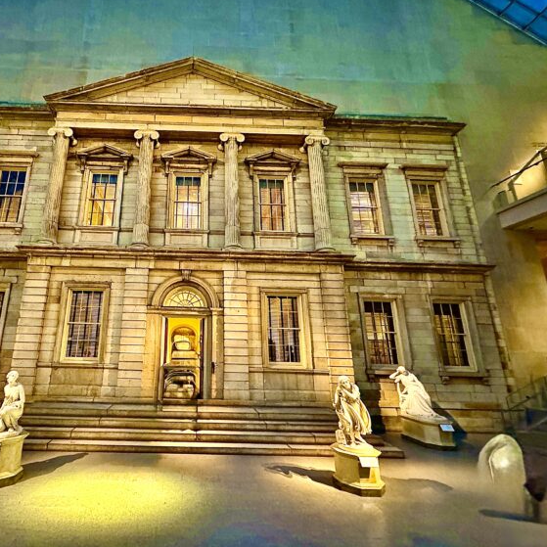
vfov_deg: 84.0
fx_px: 304
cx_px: 188
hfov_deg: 81.5
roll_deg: -1.0
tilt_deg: +14.5
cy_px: 273
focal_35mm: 17
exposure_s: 1/48
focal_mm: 2.22
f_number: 2.2
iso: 1250
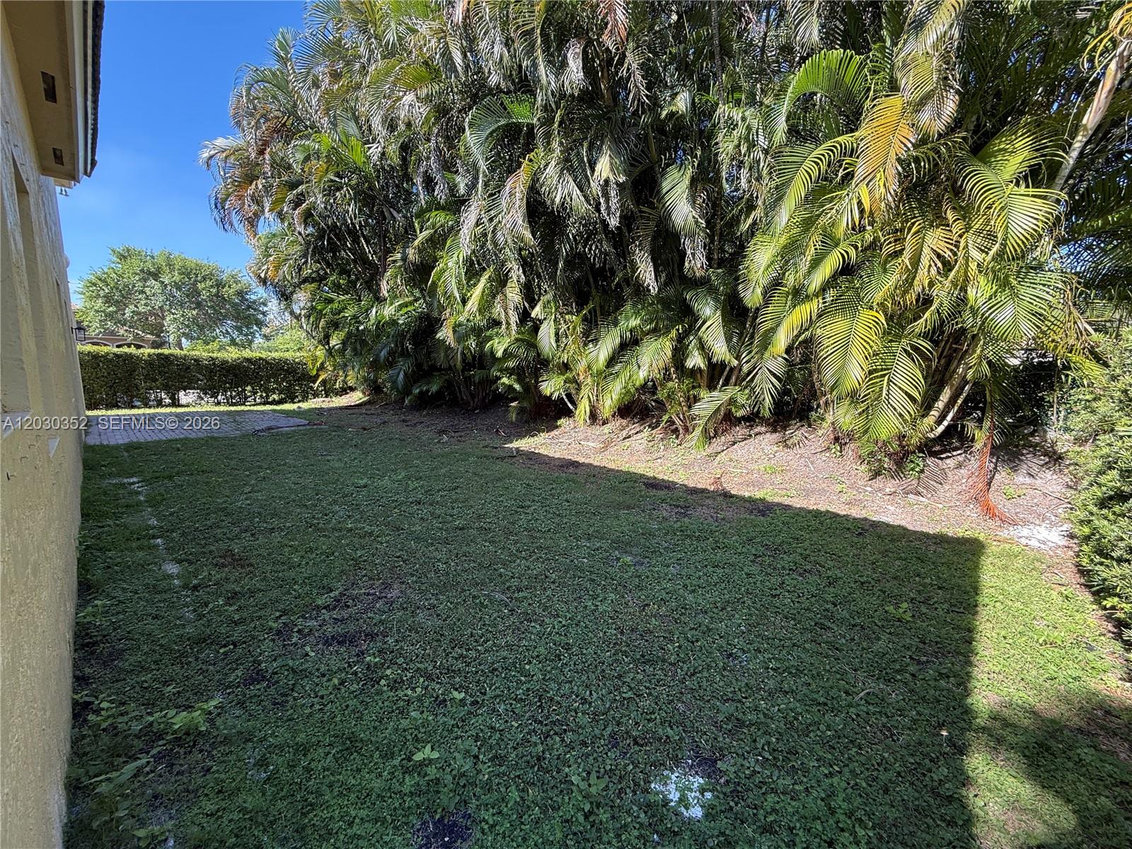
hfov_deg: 102.1
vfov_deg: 85.7
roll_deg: -0.6
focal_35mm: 14
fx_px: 458
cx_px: 566
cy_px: 424
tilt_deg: -6.9
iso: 50
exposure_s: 1/222
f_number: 2.2
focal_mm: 2.22
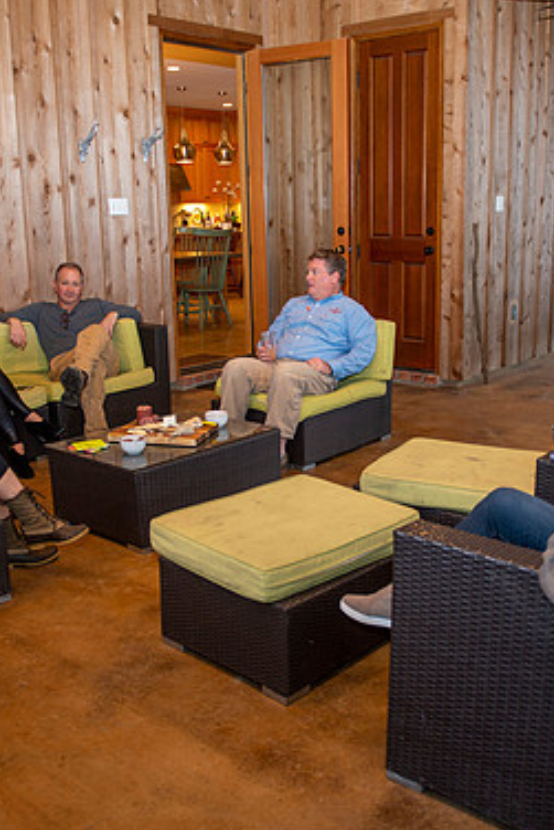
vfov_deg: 51.9
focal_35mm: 37
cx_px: 302
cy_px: 415
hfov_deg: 35.9
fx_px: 853
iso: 1000
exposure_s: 1/60
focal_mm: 24
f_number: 2.8
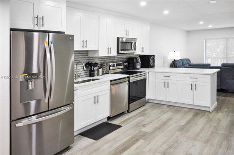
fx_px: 175
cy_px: 78
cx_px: 117
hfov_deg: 67.4
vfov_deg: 47.8
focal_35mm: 27
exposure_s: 1/60
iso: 500
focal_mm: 18
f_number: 4
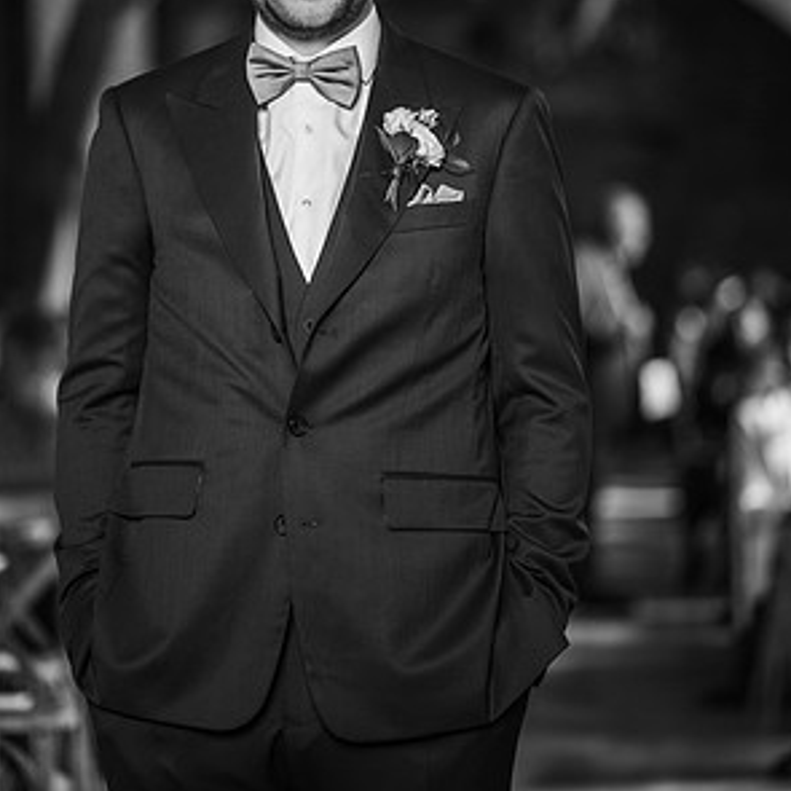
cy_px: 239
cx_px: 396
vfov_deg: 15.8
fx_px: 2844
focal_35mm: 110
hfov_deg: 15.8
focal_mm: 85
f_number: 1.8
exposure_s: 1/200
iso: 360
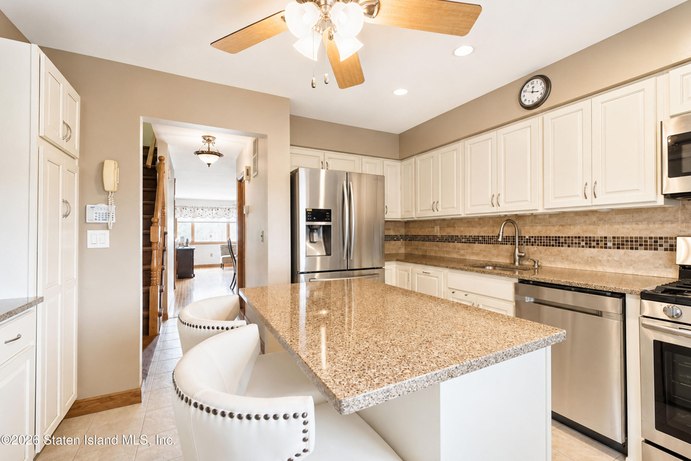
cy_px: 230
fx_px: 288
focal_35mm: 15
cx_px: 346
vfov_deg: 77.3
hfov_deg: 100.4
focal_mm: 10
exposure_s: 1/80
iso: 2000
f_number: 5.6
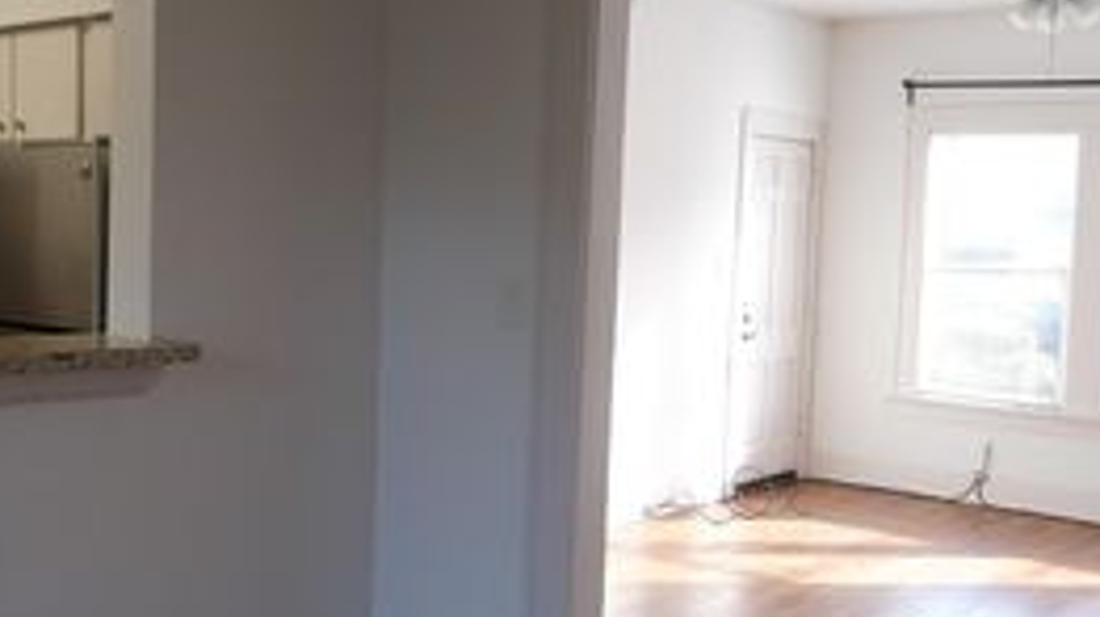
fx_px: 1399
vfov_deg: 24.9
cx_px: 336
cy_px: 329
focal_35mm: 48
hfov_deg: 42.1
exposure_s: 1/100
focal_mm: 16
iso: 640
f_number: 5
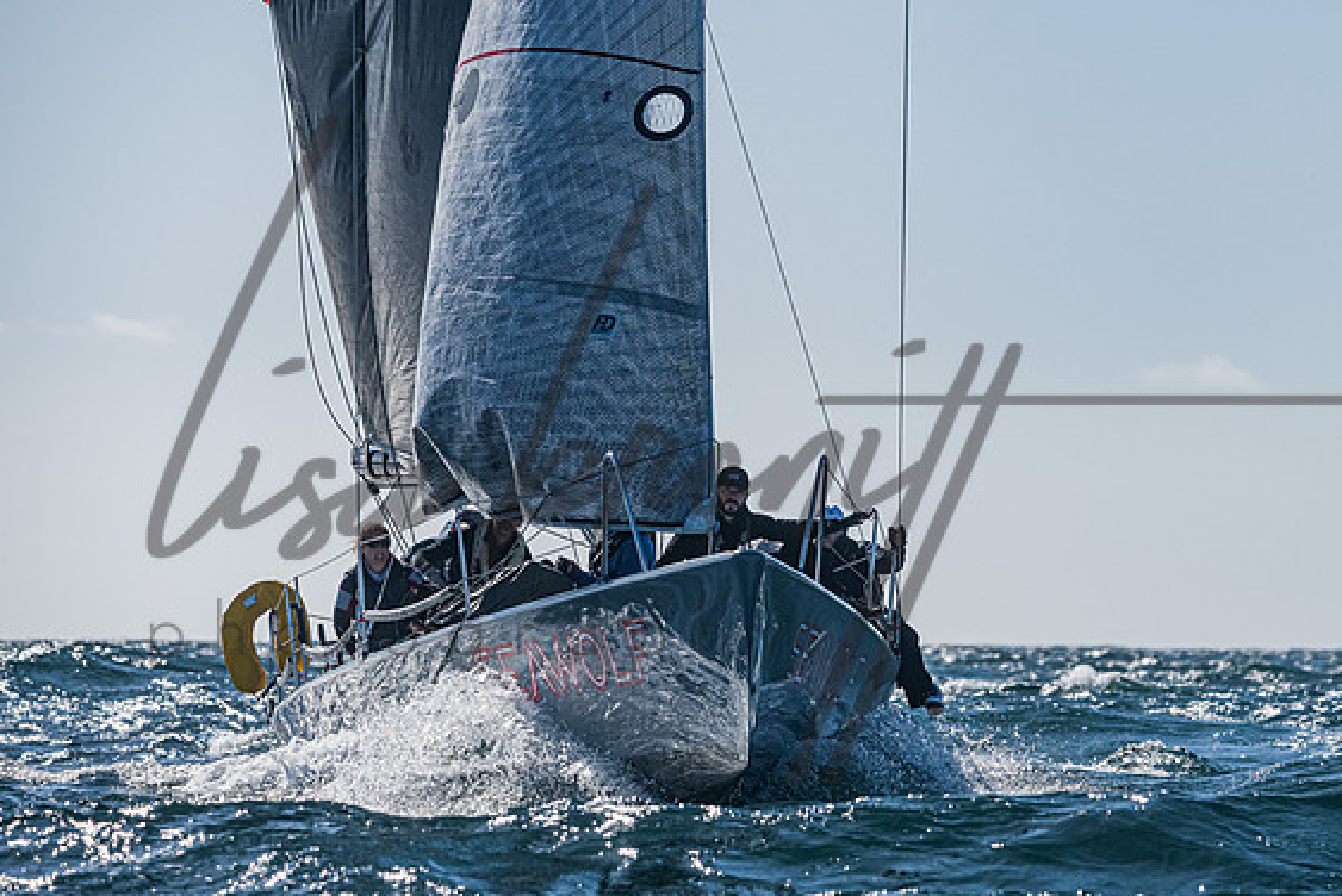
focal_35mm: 322
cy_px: 432
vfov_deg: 4.3
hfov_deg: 6.4
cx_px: 806
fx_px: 12009
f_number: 6.3
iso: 320
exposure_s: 1/5000
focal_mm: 230
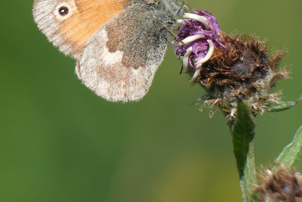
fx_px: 8255
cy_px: 43
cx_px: 156
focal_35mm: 984
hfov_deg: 2.1
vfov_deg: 1.4
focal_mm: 400
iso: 800
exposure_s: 1/2000
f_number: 5.6
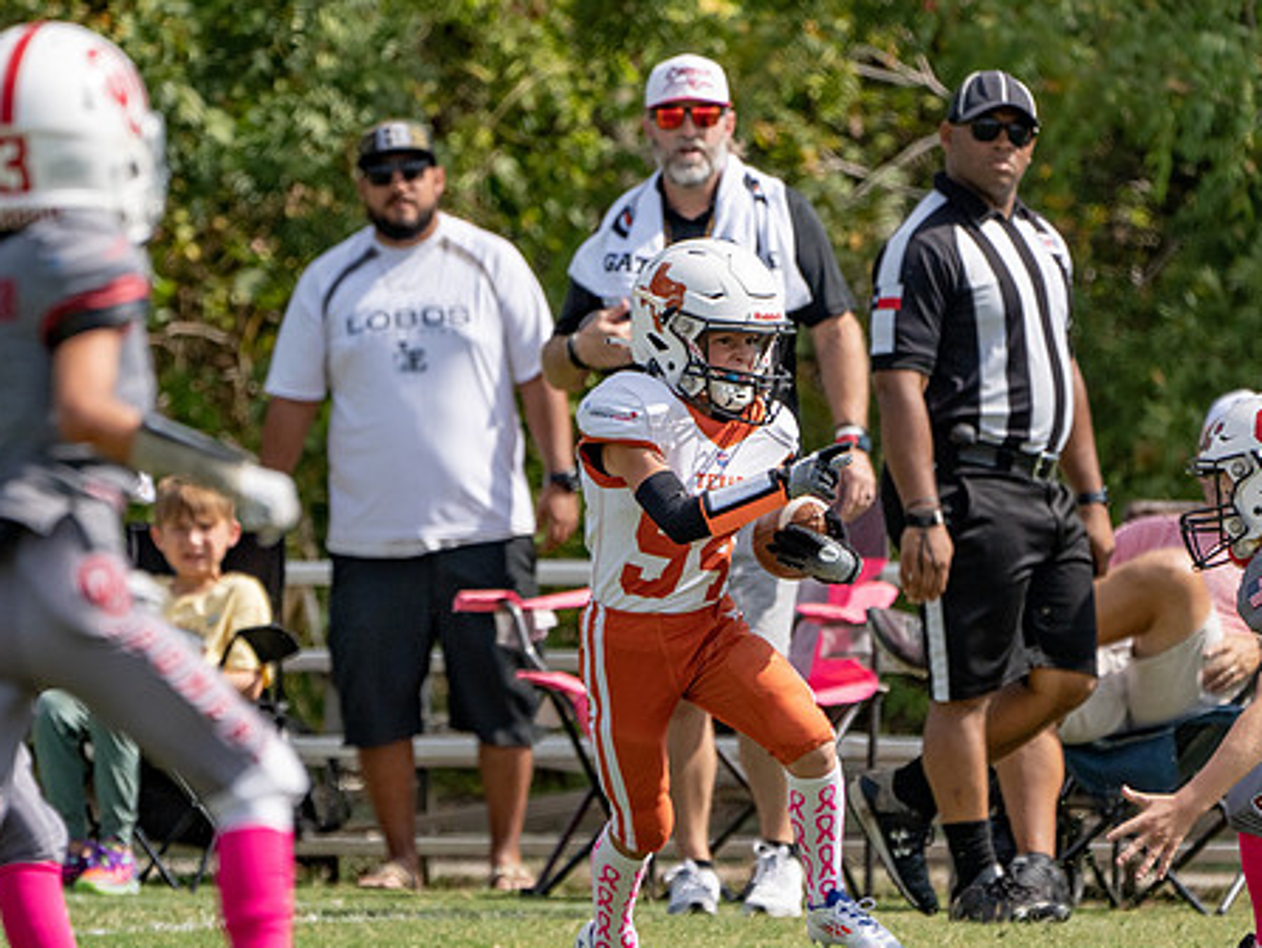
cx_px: 582
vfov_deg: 1.9
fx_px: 29226
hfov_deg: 2.5
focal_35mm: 801
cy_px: 649
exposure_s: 1/2500
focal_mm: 400
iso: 320
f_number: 5.6
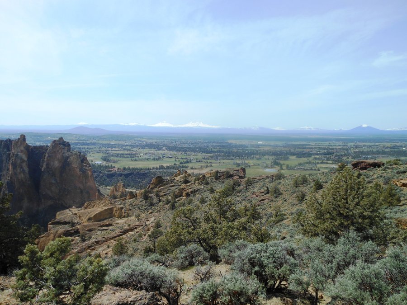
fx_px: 294
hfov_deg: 69.4
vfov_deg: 54.9
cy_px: 152
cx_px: 204
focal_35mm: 25
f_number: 3.2
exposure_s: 1/800
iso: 80
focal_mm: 4.5
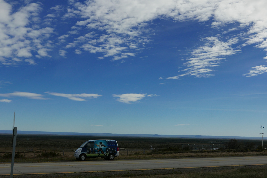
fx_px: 319
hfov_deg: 45.4
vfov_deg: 31.2
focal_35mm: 43
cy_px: 89
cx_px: 134
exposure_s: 1/2000
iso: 200
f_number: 5.6
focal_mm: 19.3
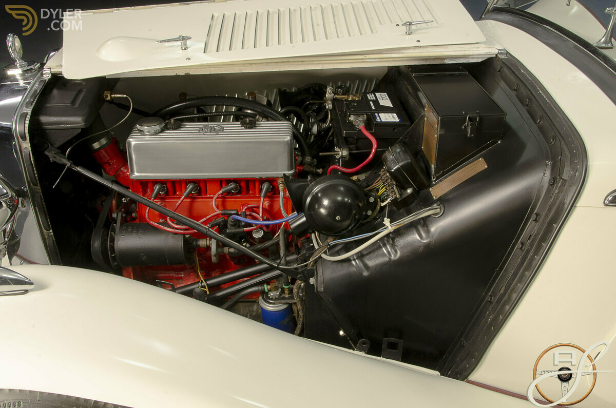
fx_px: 615
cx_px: 308
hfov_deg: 53.2
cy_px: 204
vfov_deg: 36.7
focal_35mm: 36
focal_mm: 24
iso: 250
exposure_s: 3
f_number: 25
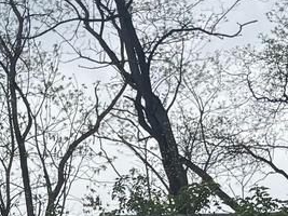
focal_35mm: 184
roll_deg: -0.2
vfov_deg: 8.0
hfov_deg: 10.7
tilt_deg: +18.5
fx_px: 1530
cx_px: 29
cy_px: 238
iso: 80
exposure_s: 1/3425
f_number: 1.78
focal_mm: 6.76
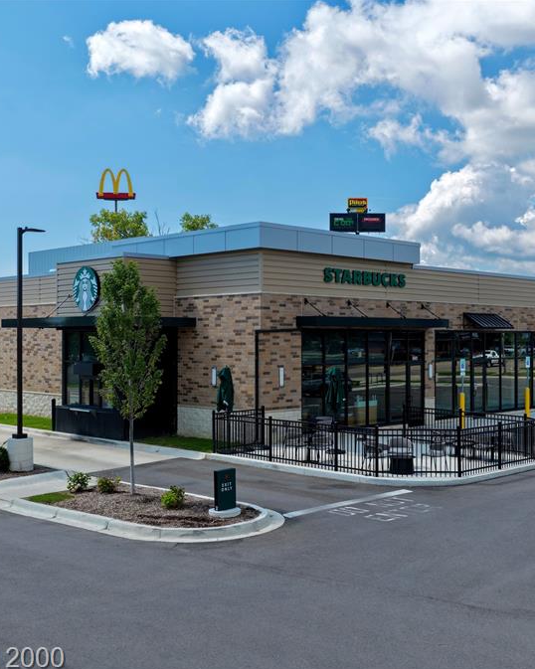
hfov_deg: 37.2
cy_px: 338
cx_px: 320
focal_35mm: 40
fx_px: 792
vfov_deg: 45.8
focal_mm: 14.45
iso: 100
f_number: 4
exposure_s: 1/500
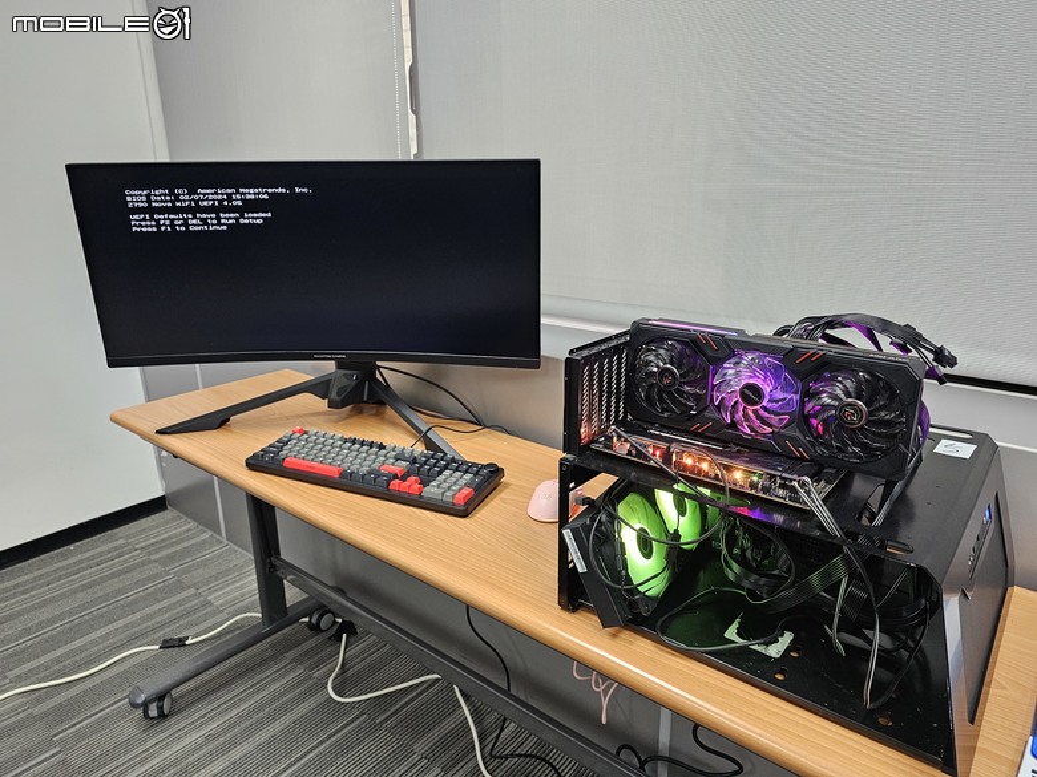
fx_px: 689
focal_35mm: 23
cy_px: 388
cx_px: 518
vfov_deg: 58.9
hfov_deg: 73.9
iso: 320
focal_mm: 6.3
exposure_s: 1/120
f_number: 1.7
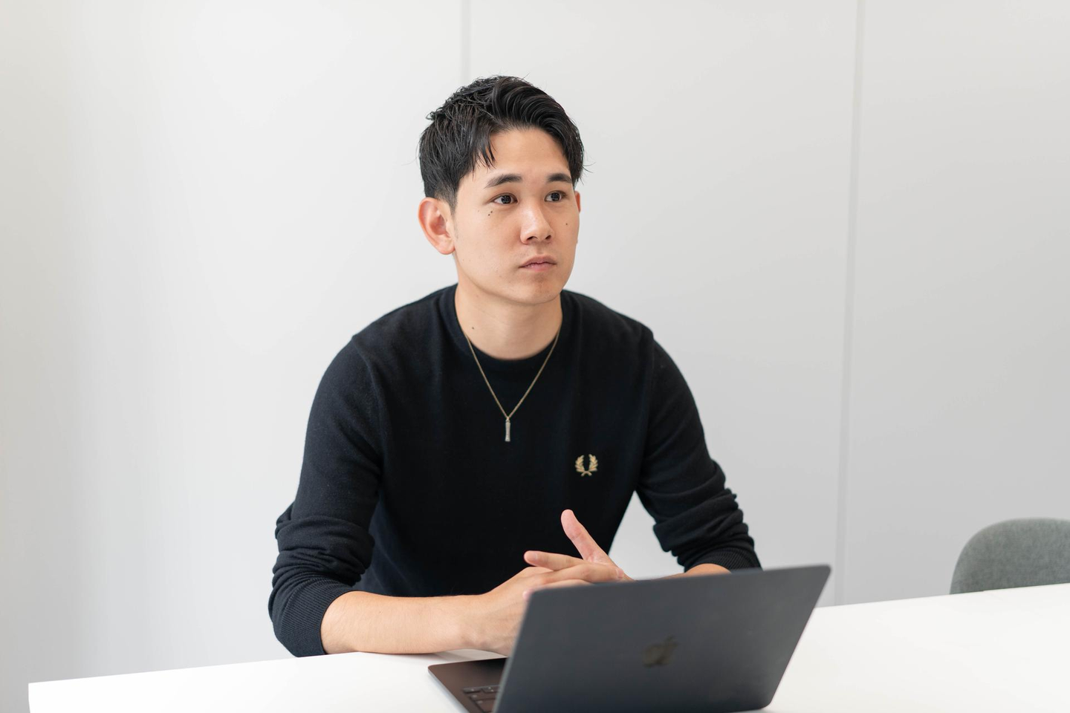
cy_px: 356
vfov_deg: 27.0
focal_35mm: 50
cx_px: 535
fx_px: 1486
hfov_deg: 39.6
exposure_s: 1/320
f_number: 1.4
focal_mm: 50
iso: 160
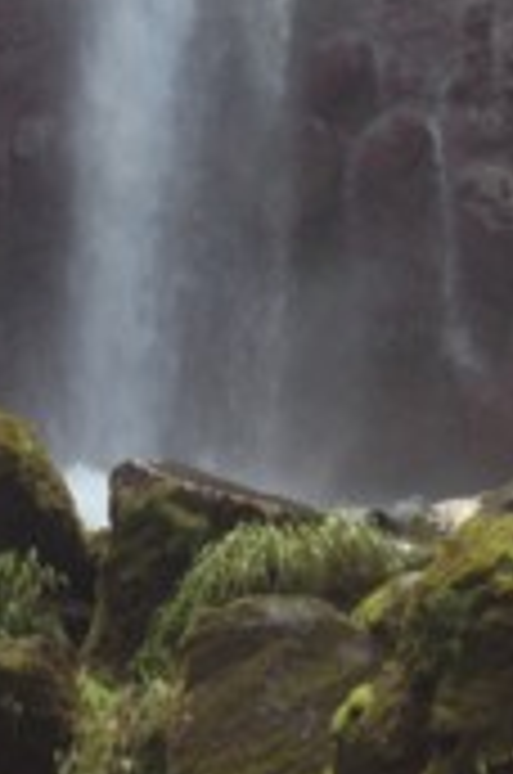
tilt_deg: +19.1
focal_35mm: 90
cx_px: 522
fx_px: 1931
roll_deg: +7.5
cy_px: -45
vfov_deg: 21.6
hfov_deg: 14.9
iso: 50
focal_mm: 4.12
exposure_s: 1/140
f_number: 2.4
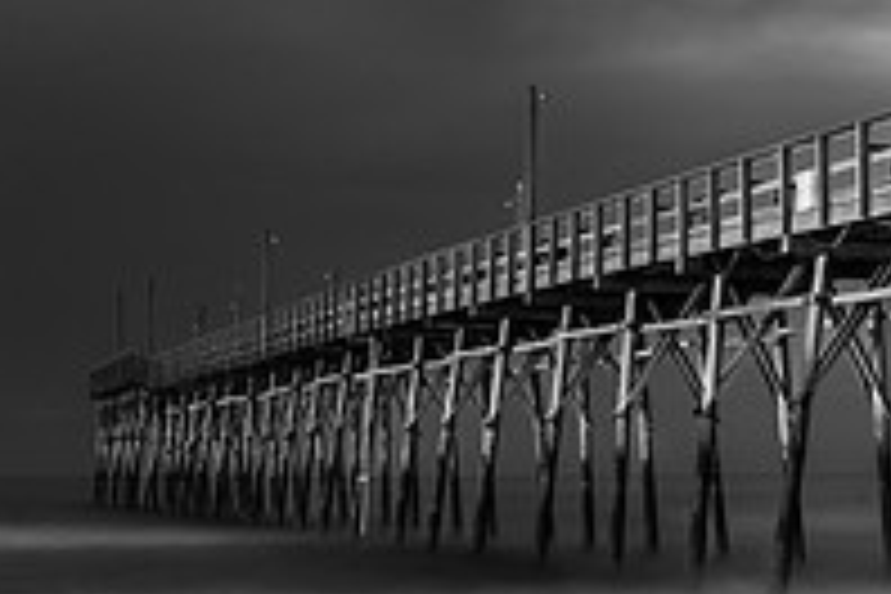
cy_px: 308
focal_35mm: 91
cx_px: 1017
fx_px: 2252
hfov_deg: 21.1
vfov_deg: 15.0
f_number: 13
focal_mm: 31
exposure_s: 30
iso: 64
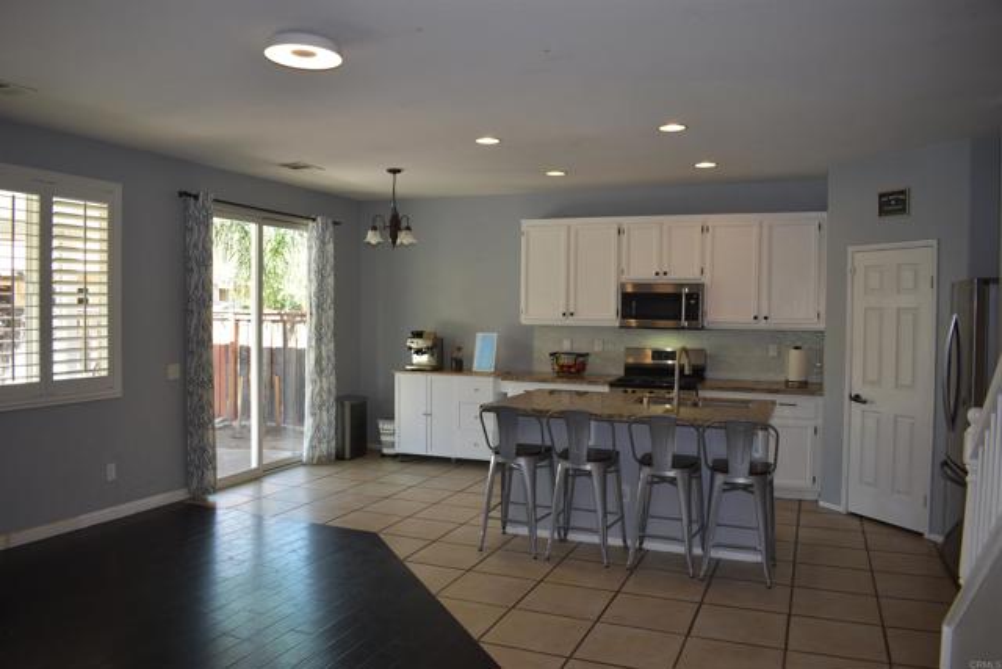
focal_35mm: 27
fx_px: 752
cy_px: 334
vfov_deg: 48.0
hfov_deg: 67.4
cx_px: 501
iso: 200
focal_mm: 18
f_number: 4
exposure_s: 1/60
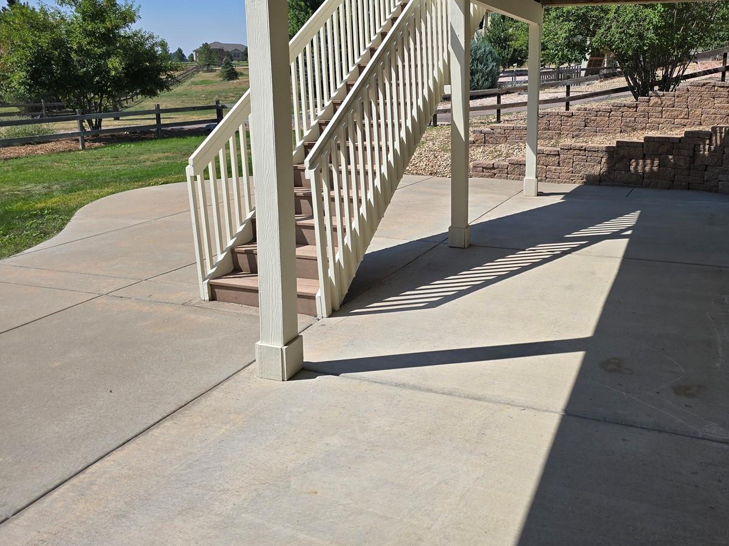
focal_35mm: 30
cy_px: 193
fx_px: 632
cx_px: 459
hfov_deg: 59.1
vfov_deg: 46.2
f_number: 1.7
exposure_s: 1/968
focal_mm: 6.3
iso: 12
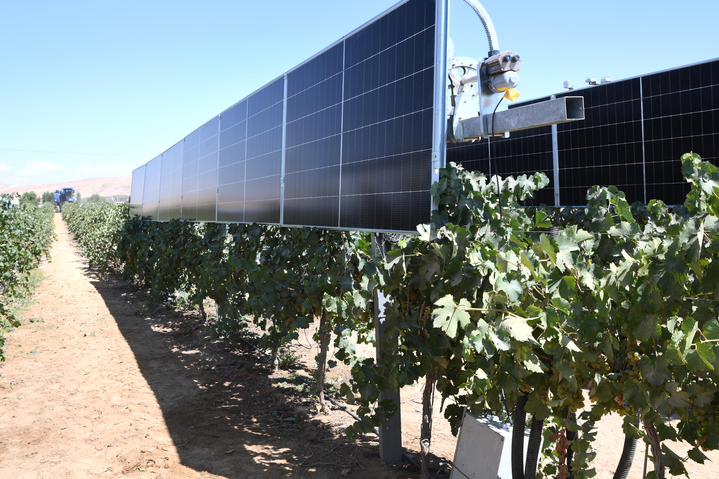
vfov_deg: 36.9
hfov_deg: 53.1
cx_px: 360
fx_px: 719
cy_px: 240
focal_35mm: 36
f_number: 6.3
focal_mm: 24
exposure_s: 1/125
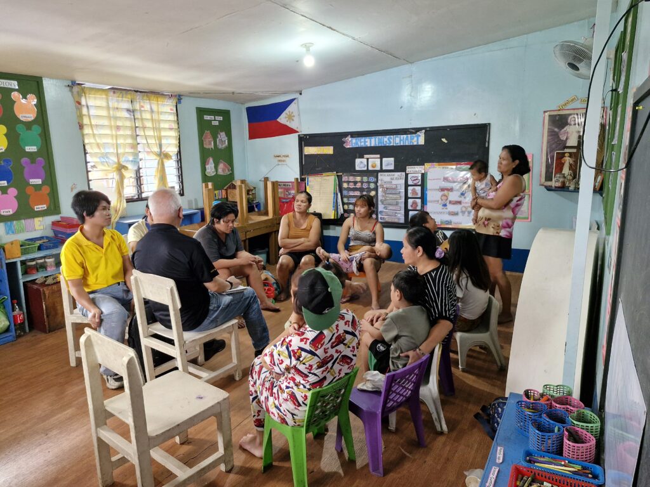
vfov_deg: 58.9
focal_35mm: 23
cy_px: 244
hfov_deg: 73.9
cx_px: 325
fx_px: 432
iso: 500
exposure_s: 1/120
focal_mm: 5.54
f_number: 1.8
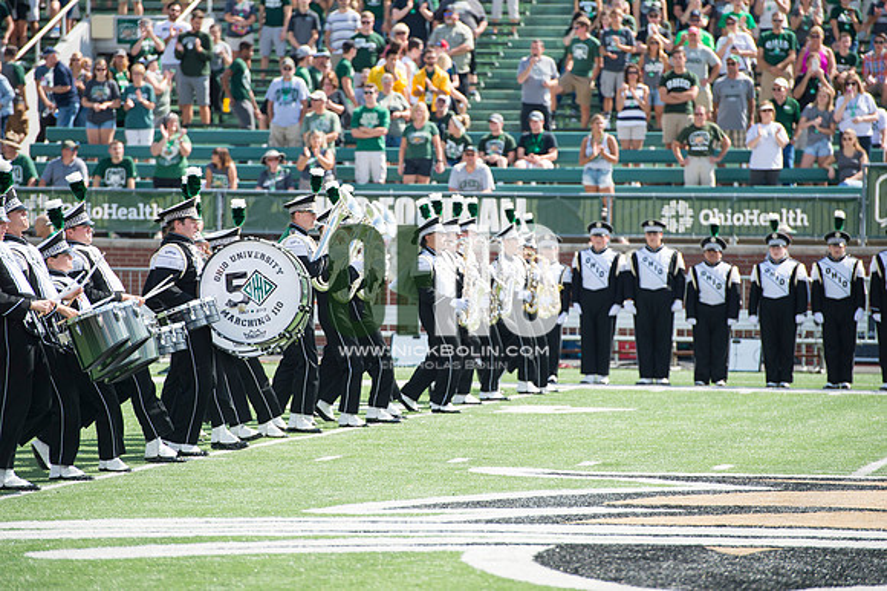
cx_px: 444
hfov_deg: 10.3
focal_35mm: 200
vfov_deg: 6.9
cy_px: 296
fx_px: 4925
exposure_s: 1/1000
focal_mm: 200
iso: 200
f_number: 4.5
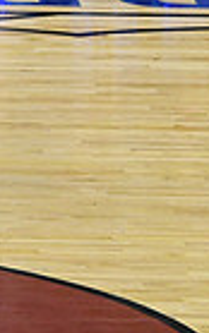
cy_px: -59
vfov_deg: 3.2
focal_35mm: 653
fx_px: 5945
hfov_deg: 2.0
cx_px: -444
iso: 5000
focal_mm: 102
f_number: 4
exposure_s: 1/500
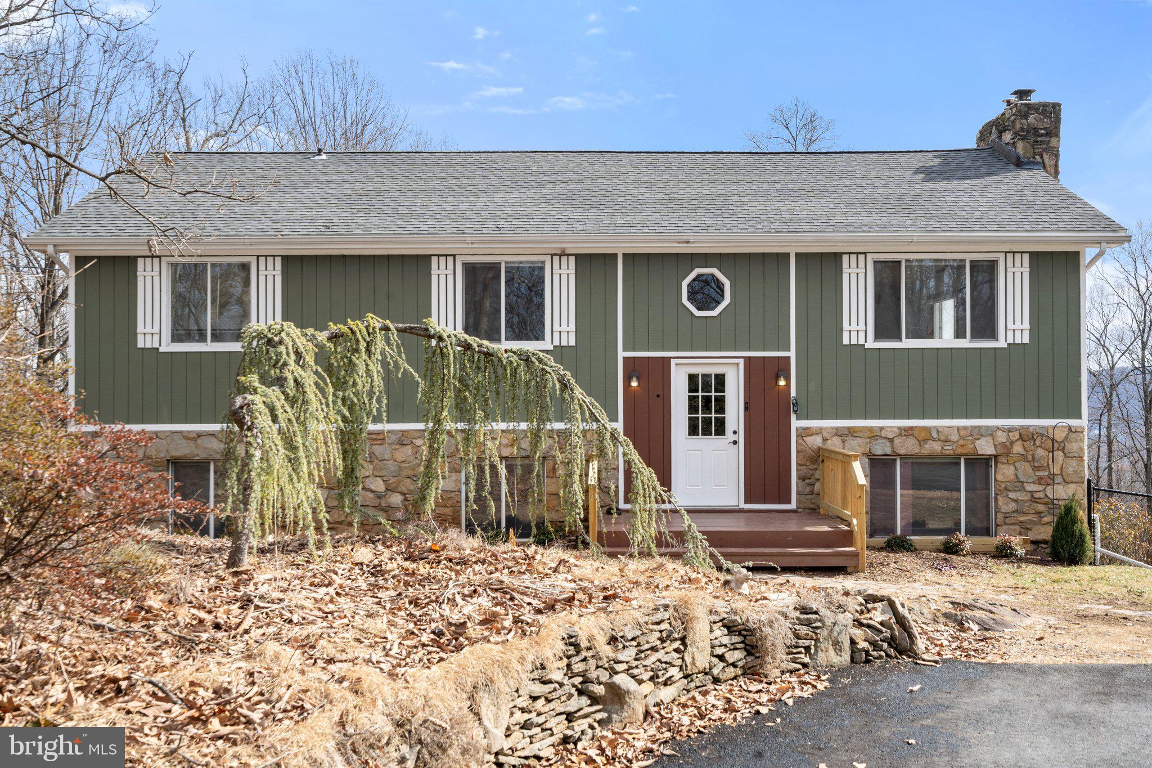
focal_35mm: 35
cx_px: 576
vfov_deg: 37.8
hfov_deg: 54.4
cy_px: 384
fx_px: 1120
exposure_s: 1/160
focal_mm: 35
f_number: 13
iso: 250
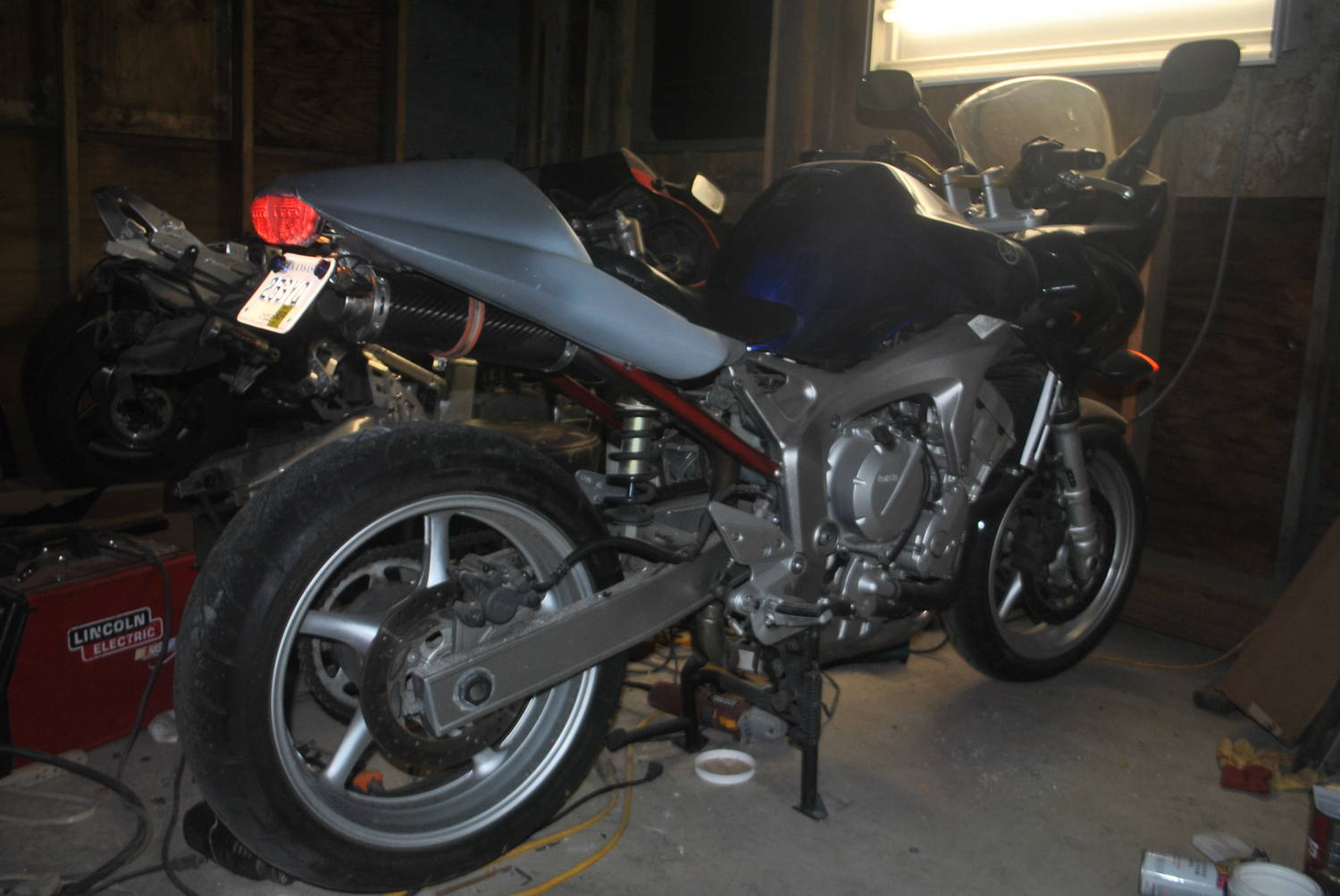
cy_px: 448
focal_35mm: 30
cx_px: 670
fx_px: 1118
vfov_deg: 43.7
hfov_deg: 61.9
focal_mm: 20
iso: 200
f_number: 3.8
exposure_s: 1/60
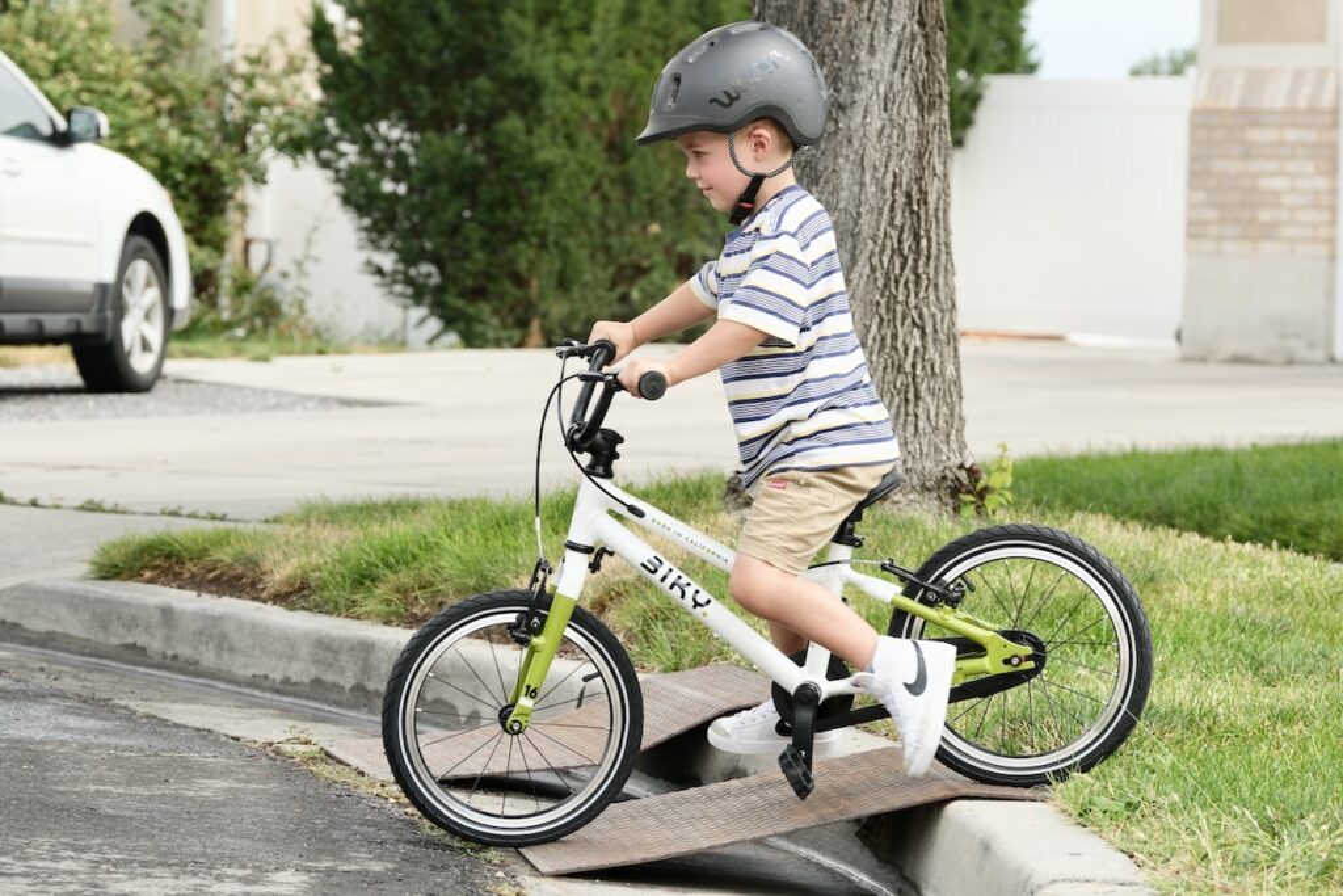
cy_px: 448
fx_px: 4179
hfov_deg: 18.3
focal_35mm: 112
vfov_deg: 12.2
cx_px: 672
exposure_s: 1/300
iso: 125
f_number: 4.5
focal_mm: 74.4
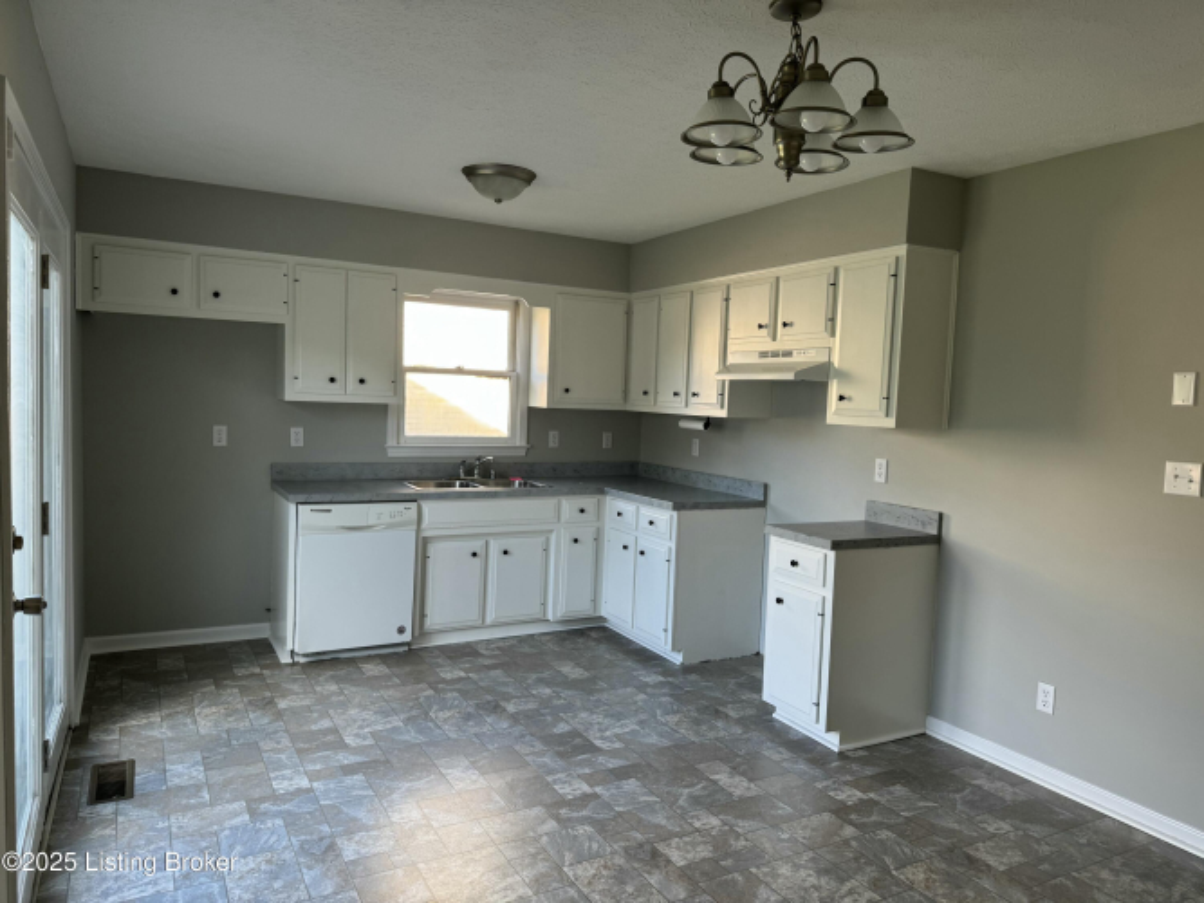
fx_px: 835
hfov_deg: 71.6
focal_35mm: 24
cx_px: 602
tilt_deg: -5.3
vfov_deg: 56.8
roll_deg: -2.4
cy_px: 452
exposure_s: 1/120
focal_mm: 6.76
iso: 100
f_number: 1.78
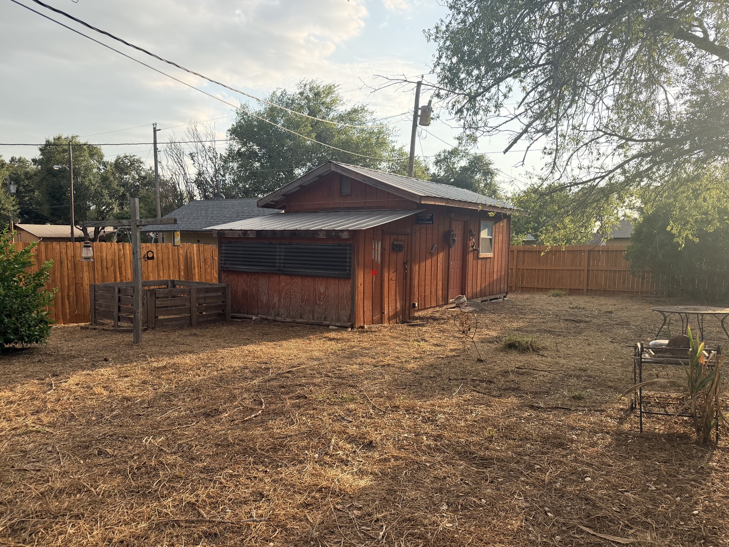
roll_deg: +0.3
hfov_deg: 69.4
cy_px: 283
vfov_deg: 54.9
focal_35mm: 25
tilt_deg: -4.7
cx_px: 351
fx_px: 527
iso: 100
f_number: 1.78
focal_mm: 6.76
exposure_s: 1/2169
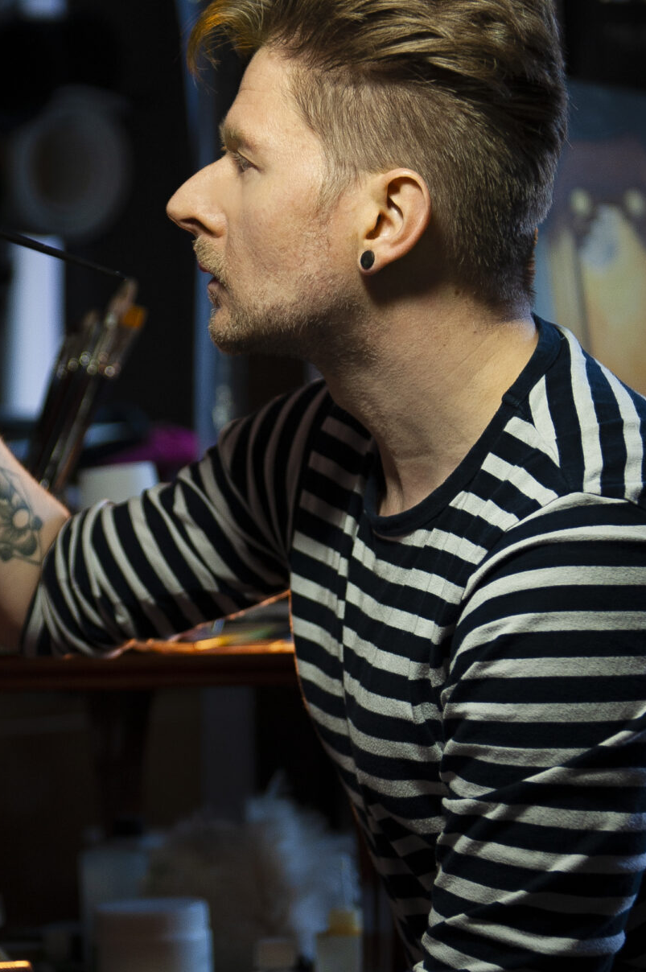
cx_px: 110
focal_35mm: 106
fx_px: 2859
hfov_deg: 12.8
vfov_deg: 19.3
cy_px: 521
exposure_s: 1/125
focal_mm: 50
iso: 400
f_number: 2.8
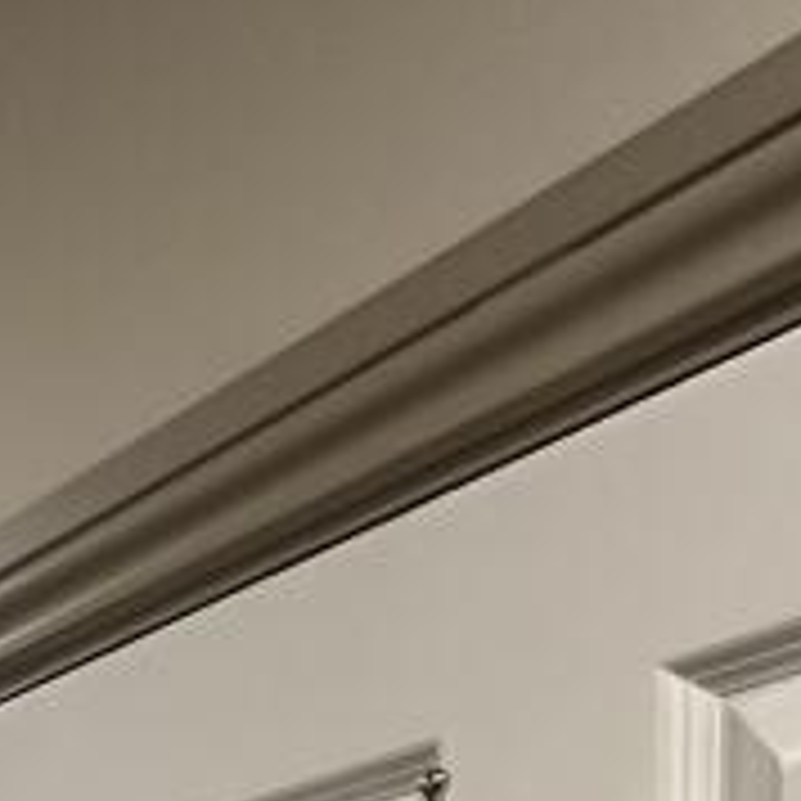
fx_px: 1859
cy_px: 1647
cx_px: -549
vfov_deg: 17.1
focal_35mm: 71
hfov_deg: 19.5
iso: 160
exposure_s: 1/50
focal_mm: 2.22
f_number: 2.2
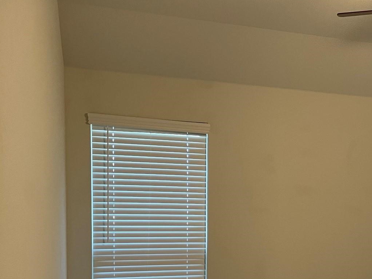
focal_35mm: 52
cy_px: 235
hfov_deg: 35.0
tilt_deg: -3.9
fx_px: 559
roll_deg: -2.3
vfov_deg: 27.3
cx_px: 326
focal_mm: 4.2
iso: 100
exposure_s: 1/60
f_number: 1.6
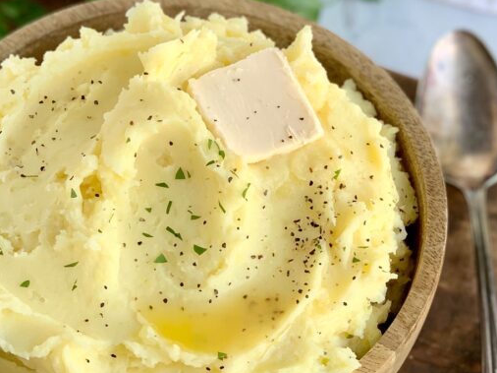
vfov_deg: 18.6
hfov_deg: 24.7
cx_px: 219
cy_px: 234
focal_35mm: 79
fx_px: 1134
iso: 50
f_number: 2.4
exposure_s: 1/122
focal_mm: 6
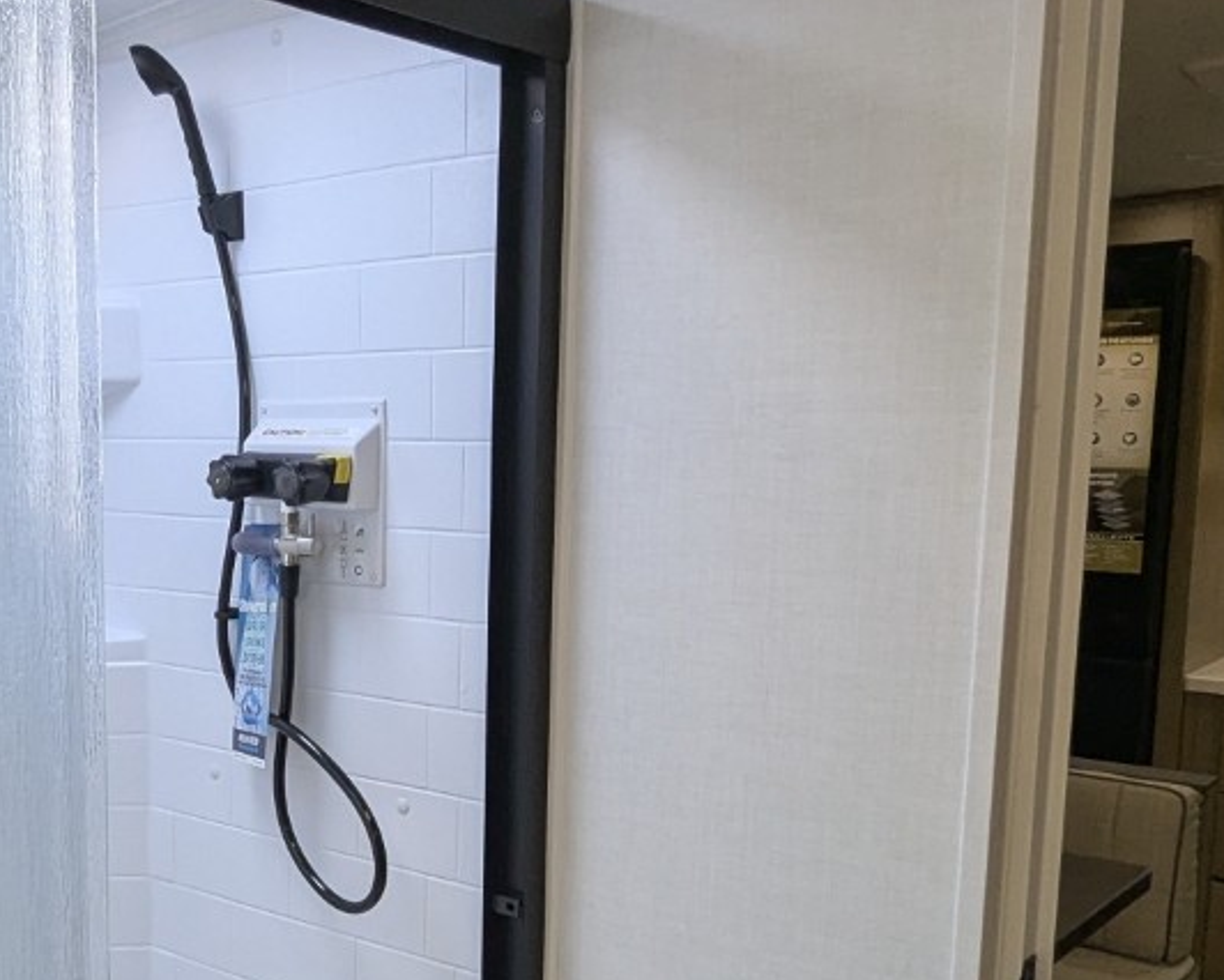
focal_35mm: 41
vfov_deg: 36.2
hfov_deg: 43.0
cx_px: 273
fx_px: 1486
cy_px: 635
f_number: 2.2
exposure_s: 1/260
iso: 215
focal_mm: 2.35
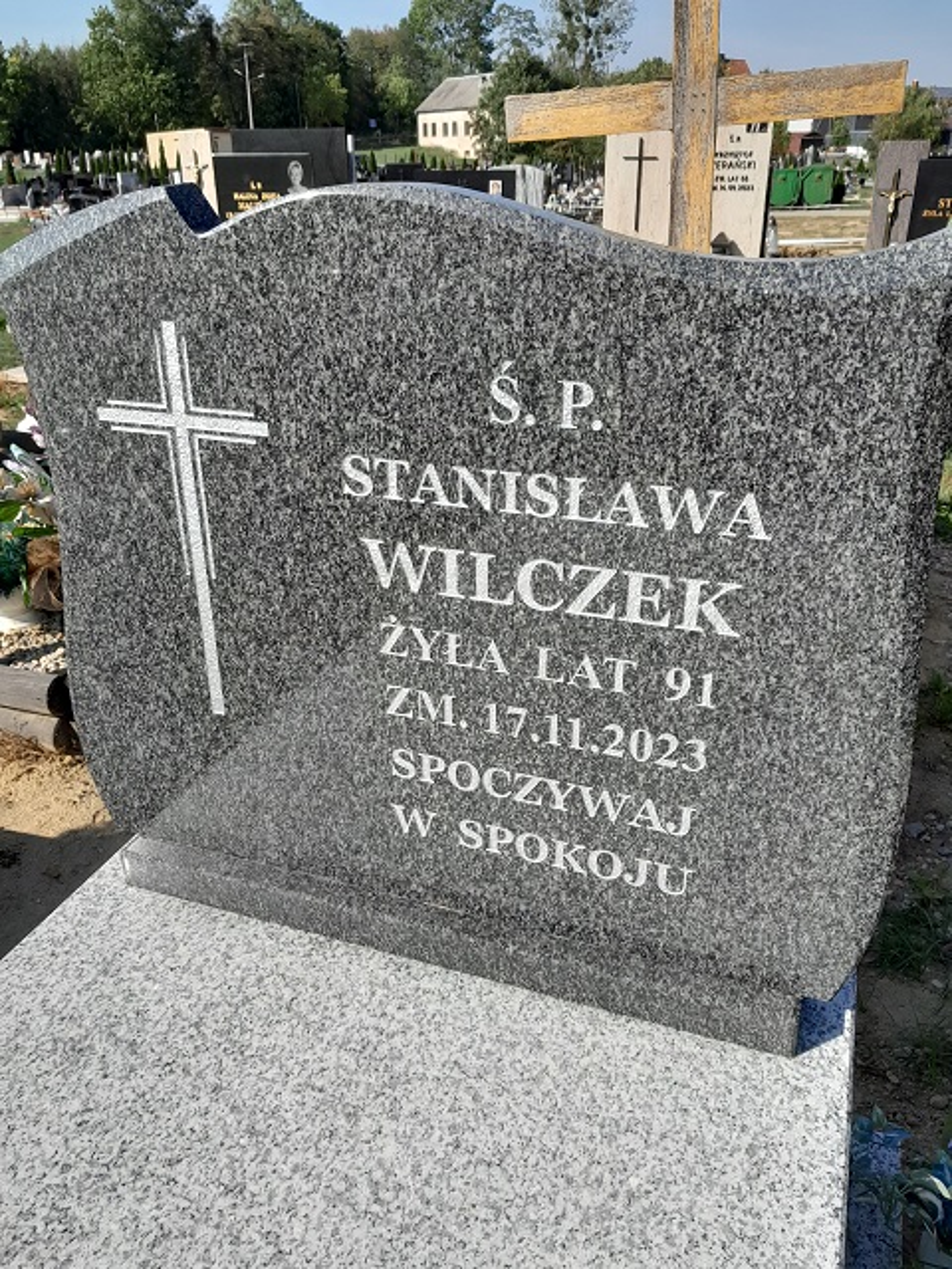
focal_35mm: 27
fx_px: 990
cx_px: 476
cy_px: 634
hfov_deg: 51.4
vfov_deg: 65.3
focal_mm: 4
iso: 40
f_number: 1.8
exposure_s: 1/517
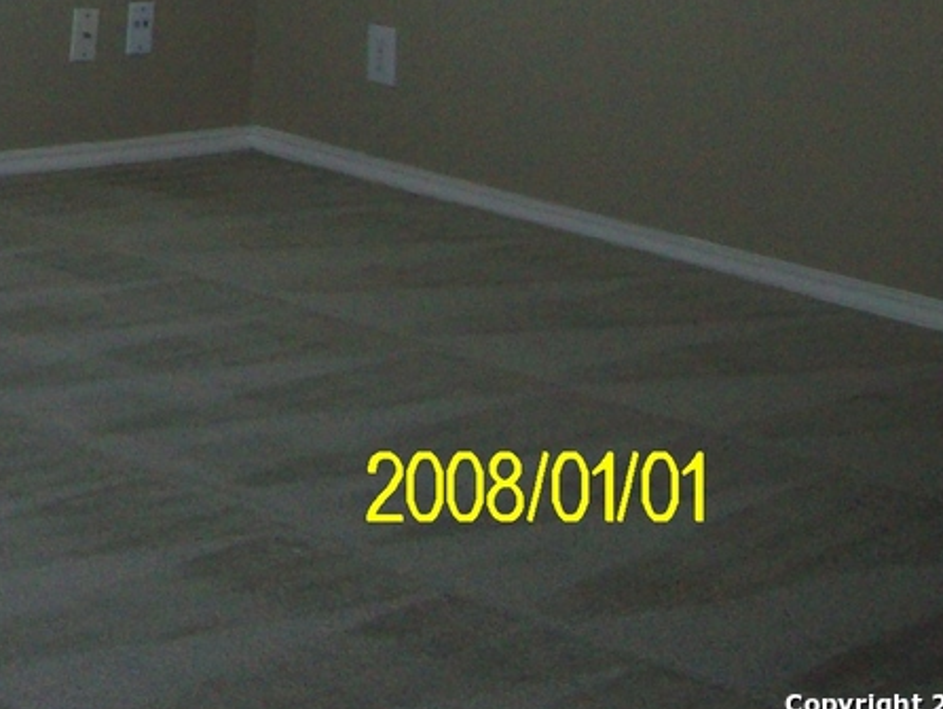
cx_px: -512
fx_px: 3080
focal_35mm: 113
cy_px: -389
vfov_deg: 12.4
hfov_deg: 15.8
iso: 107
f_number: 2.8
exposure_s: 1/40
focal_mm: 5.8
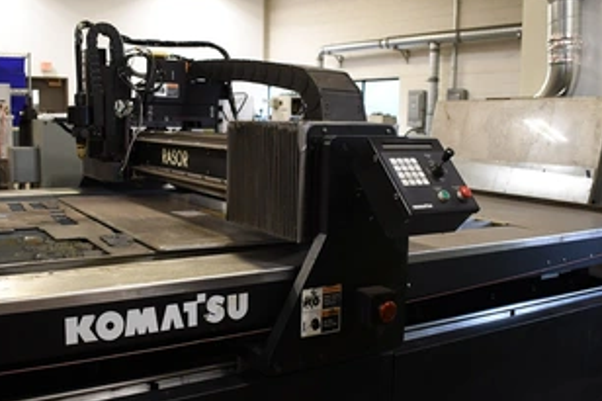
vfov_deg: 34.2
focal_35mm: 39
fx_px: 652
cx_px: 283
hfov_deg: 49.5
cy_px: 208
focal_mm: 20
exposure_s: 1/80
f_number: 4.5
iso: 1000
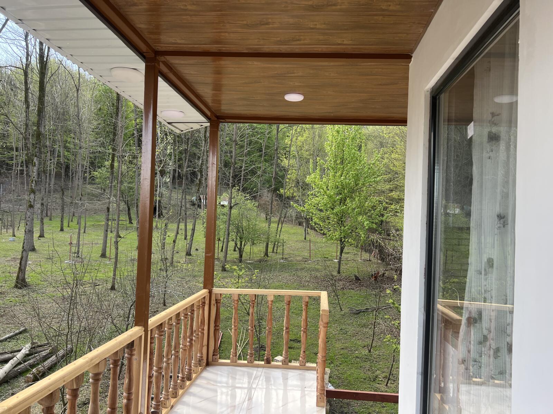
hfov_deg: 67.3
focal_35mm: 26
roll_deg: -1.7
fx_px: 415
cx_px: 276
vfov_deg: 53.1
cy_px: 207
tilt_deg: +2.2
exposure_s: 1/361
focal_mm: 5.7
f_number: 1.5
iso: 50
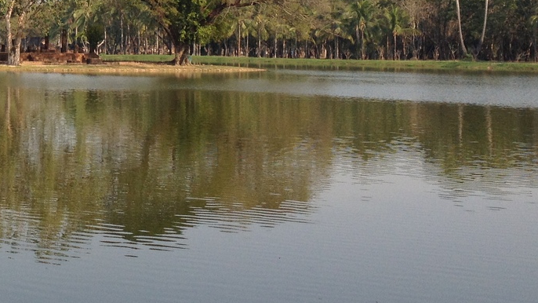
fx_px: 1270
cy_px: -40
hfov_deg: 22.8
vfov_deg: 13.3
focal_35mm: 89
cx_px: -20
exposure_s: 1/986
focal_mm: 4.28
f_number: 2.4
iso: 50
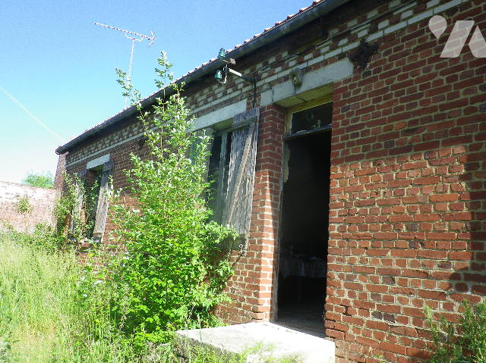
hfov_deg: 63.5
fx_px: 393
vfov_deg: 49.7
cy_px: 182
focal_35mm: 28
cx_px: 243
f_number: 8.3
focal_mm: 5
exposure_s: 1/60
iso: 80
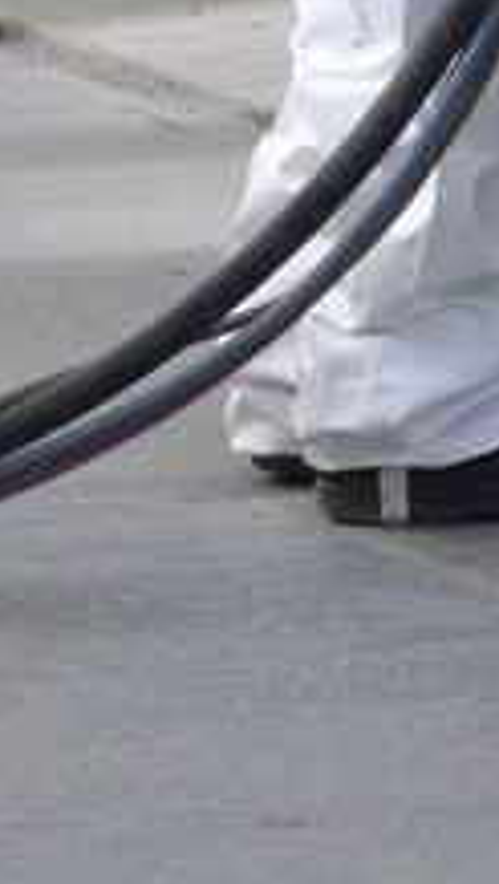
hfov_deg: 2.0
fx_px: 14222
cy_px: -1314
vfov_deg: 3.5
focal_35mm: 606
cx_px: 2605
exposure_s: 1/640
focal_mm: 70
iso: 640
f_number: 5
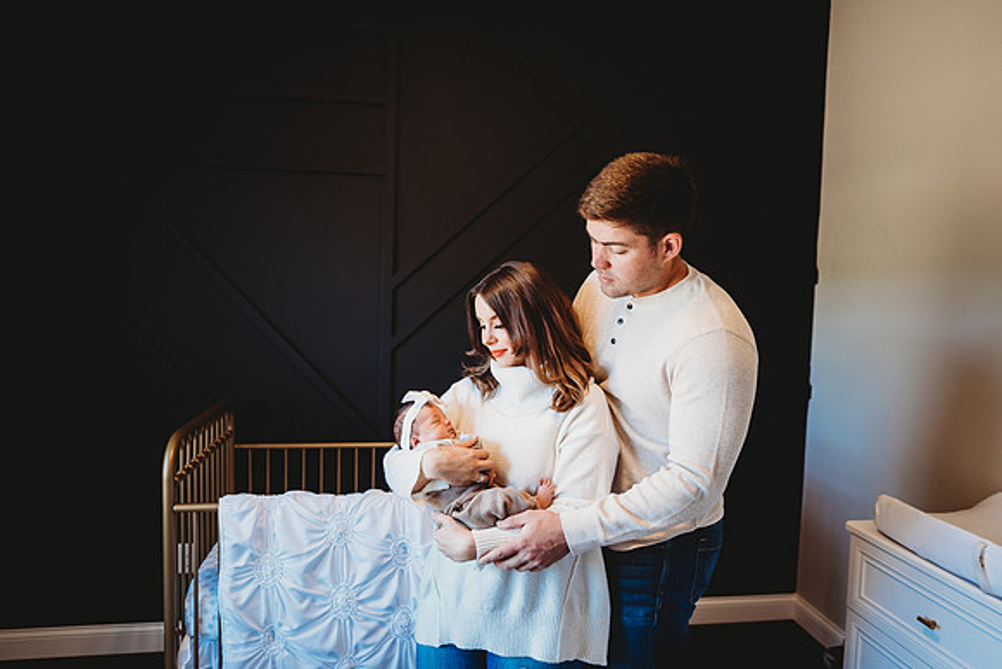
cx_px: 501
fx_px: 668
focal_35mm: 24
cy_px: 334
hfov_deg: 73.7
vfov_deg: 53.2
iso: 320
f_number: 2
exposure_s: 1/200
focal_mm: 24
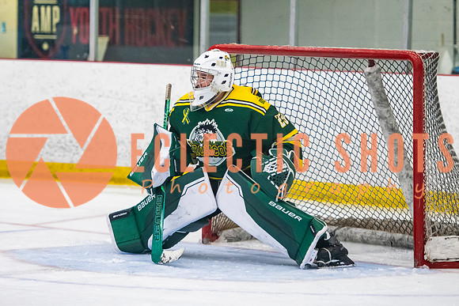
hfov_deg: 8.7
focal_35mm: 235
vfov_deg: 5.8
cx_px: 185
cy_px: 106
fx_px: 3003
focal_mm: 145
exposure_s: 1/640
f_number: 3.2
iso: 2500
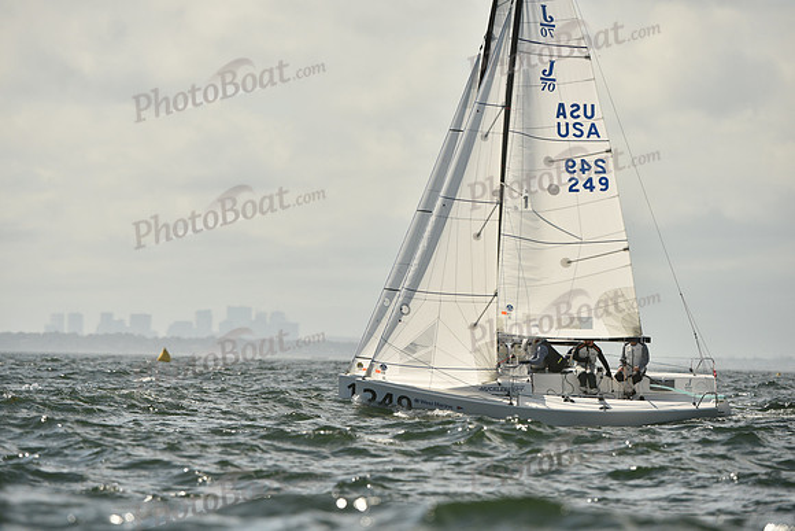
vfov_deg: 3.9
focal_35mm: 350
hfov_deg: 5.9
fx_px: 7731
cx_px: 398
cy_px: 266
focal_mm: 350
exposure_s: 1/2000
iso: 320
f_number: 7.1
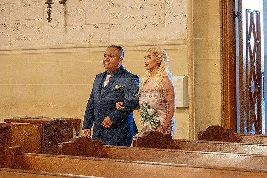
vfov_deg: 10.4
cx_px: 148
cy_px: 101
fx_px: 983
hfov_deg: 15.5
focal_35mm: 133
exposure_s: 1/200
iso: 3200
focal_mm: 93
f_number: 4
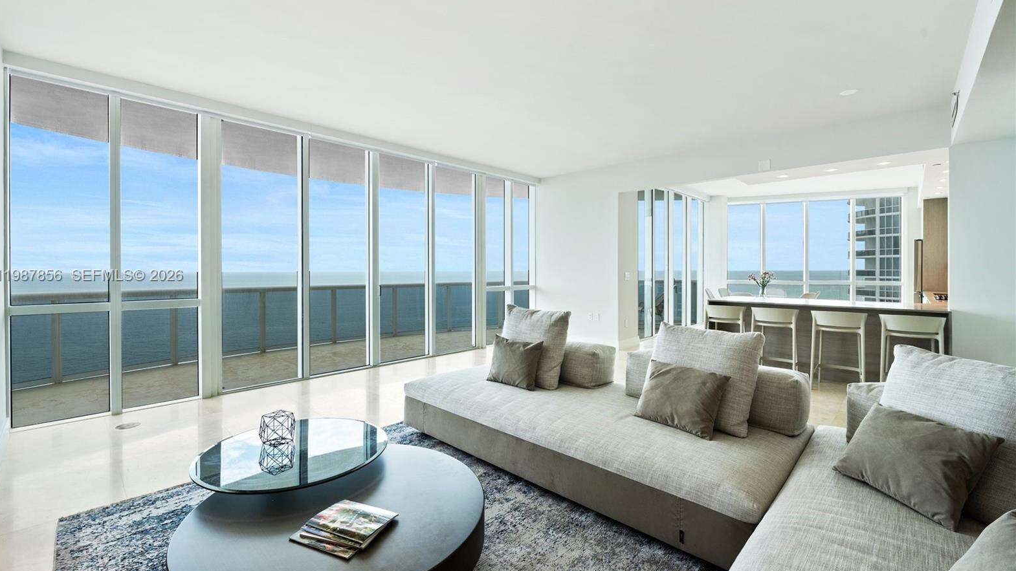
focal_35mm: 16
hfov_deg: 99.4
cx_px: 499
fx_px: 431
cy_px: 276
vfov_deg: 67.1
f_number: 8
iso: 200
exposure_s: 1/30
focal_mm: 15
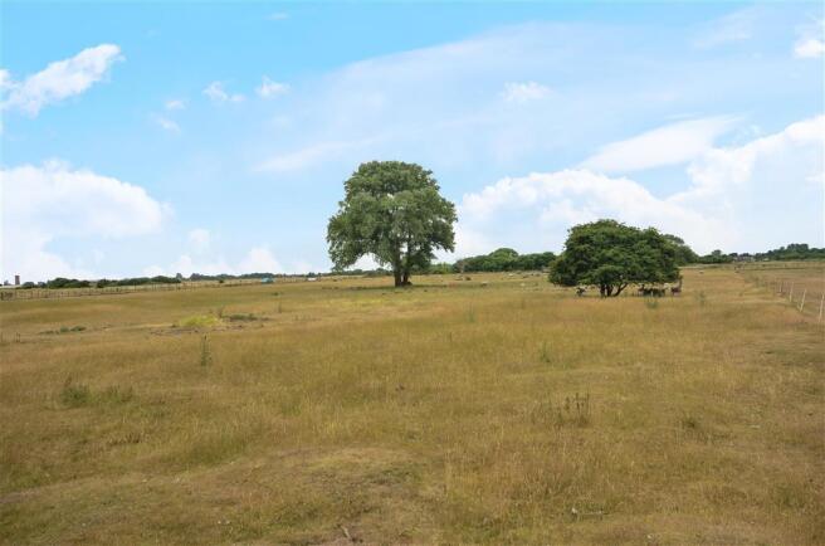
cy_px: 273
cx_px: 412
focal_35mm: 30
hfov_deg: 62.0
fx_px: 686
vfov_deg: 43.4
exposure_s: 1/80
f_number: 11
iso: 200
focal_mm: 20
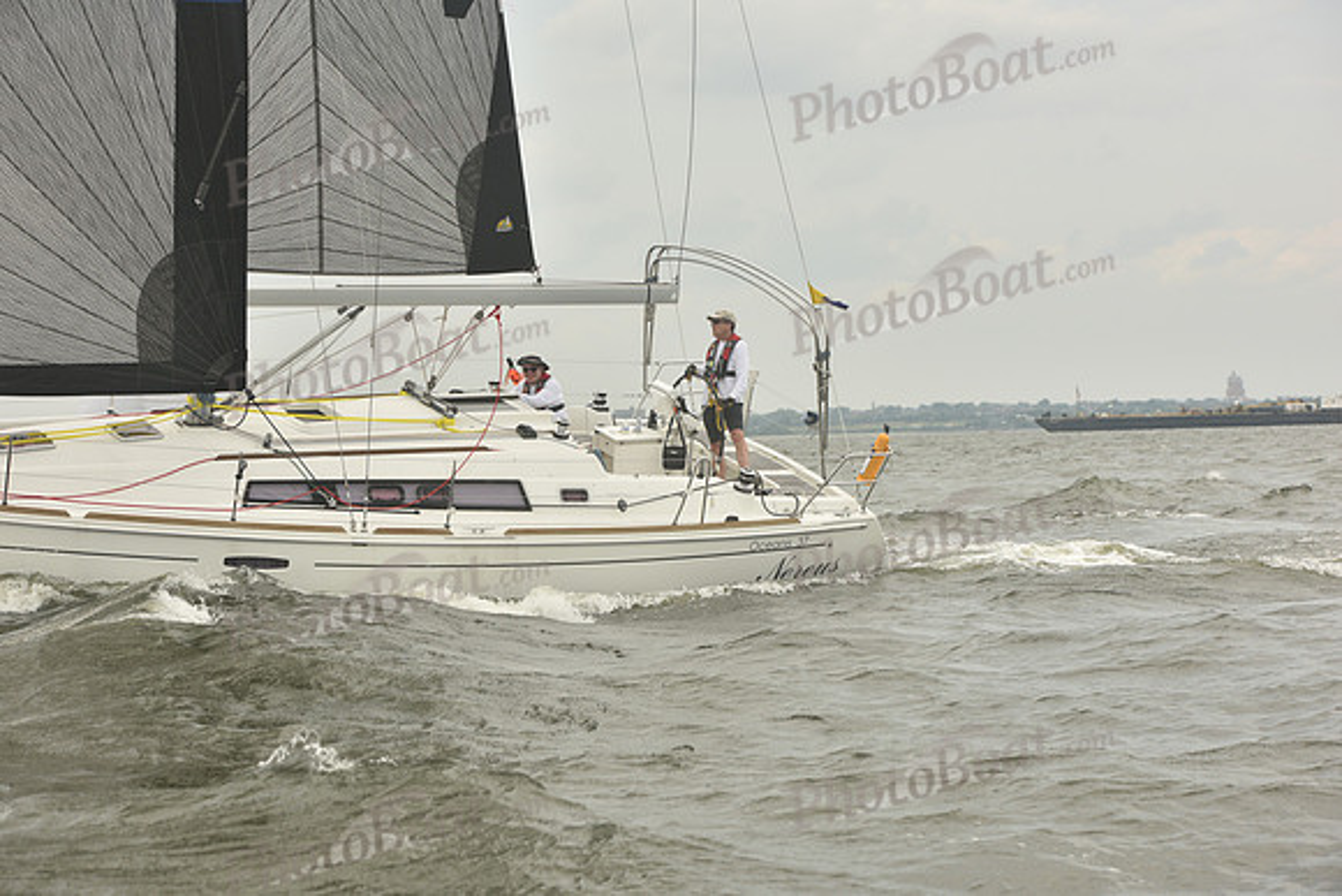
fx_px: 3169
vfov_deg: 16.1
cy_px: 448
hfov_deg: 23.9
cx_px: 671
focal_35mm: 85
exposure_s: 1/800
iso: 250
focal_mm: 85
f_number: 6.3
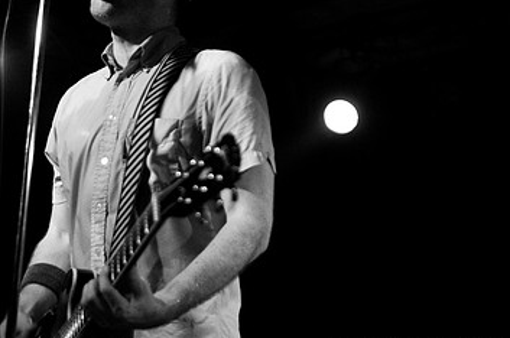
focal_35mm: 74
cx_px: 234
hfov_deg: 27.4
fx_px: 1046
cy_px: 83
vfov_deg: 18.2
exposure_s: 1/160
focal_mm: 30
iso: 800
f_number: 1.4
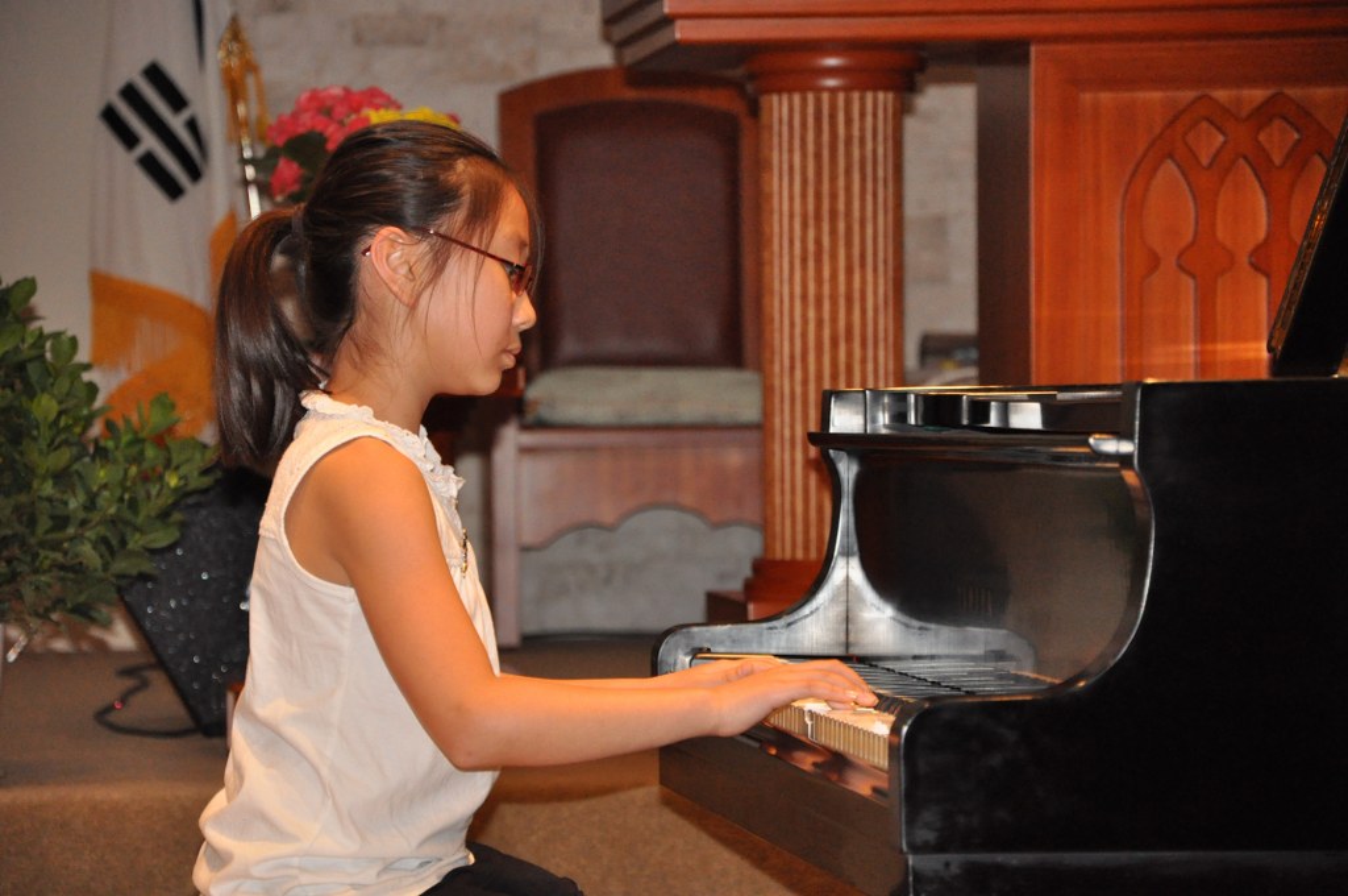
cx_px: 674
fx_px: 5890
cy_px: 448
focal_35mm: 158
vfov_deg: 8.7
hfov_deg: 13.1
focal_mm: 105
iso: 2000
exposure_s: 1/60
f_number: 5.6
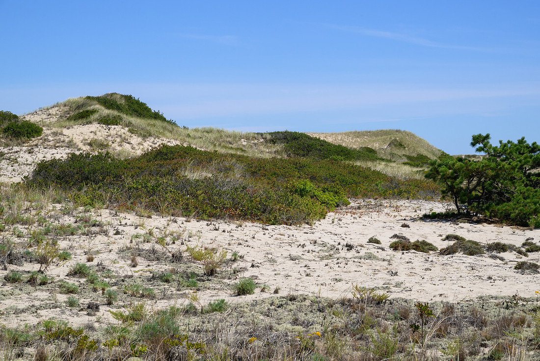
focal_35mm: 87
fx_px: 1305
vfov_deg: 15.7
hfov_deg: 23.4
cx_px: 270
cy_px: 180
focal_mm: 87
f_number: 14
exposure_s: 1/640
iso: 400
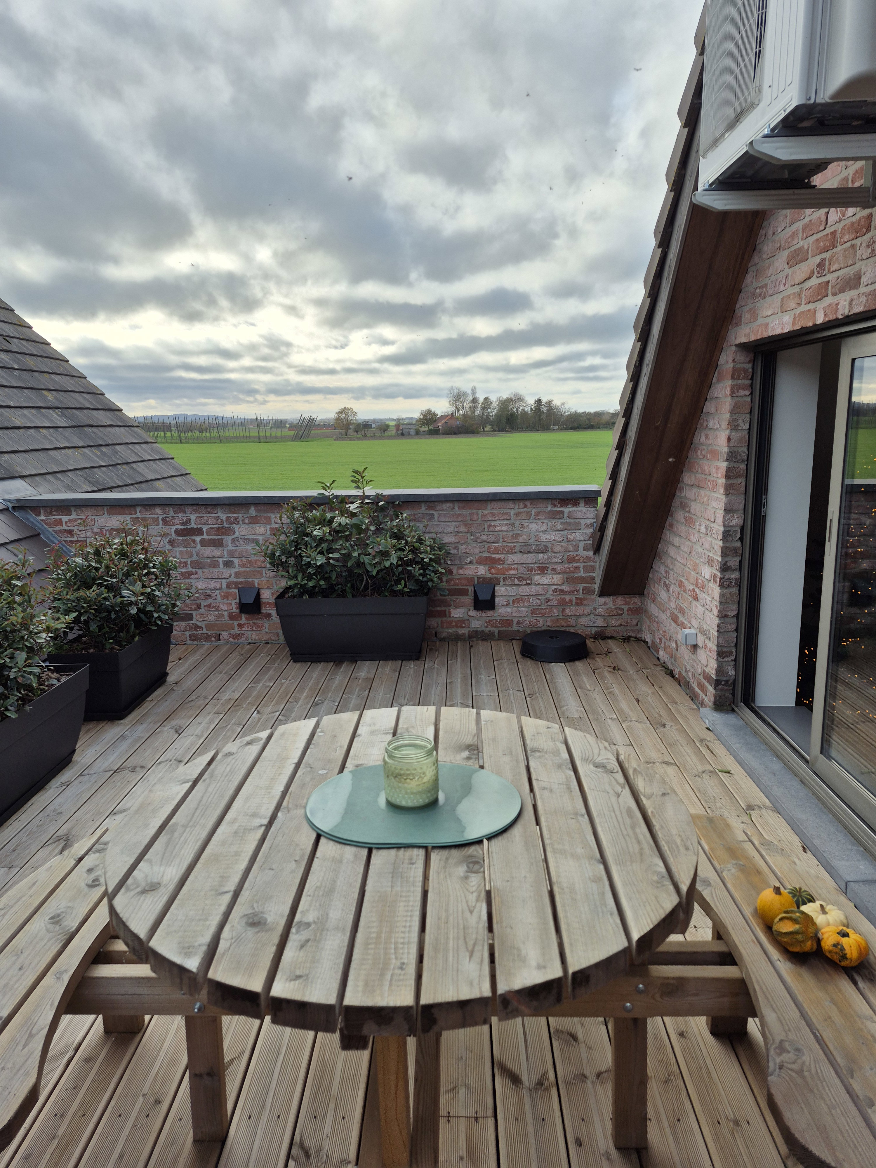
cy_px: 584
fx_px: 776
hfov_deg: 58.9
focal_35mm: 23
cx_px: 438
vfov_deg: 73.9
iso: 25
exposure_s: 1/1452
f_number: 1.8
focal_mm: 5.4
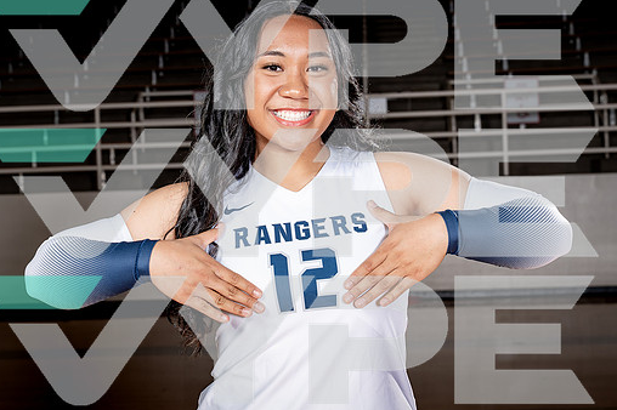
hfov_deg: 25.4
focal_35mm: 80
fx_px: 1370
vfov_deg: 17.0
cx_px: 289
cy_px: 193
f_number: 8
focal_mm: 70
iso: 100
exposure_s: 1/250
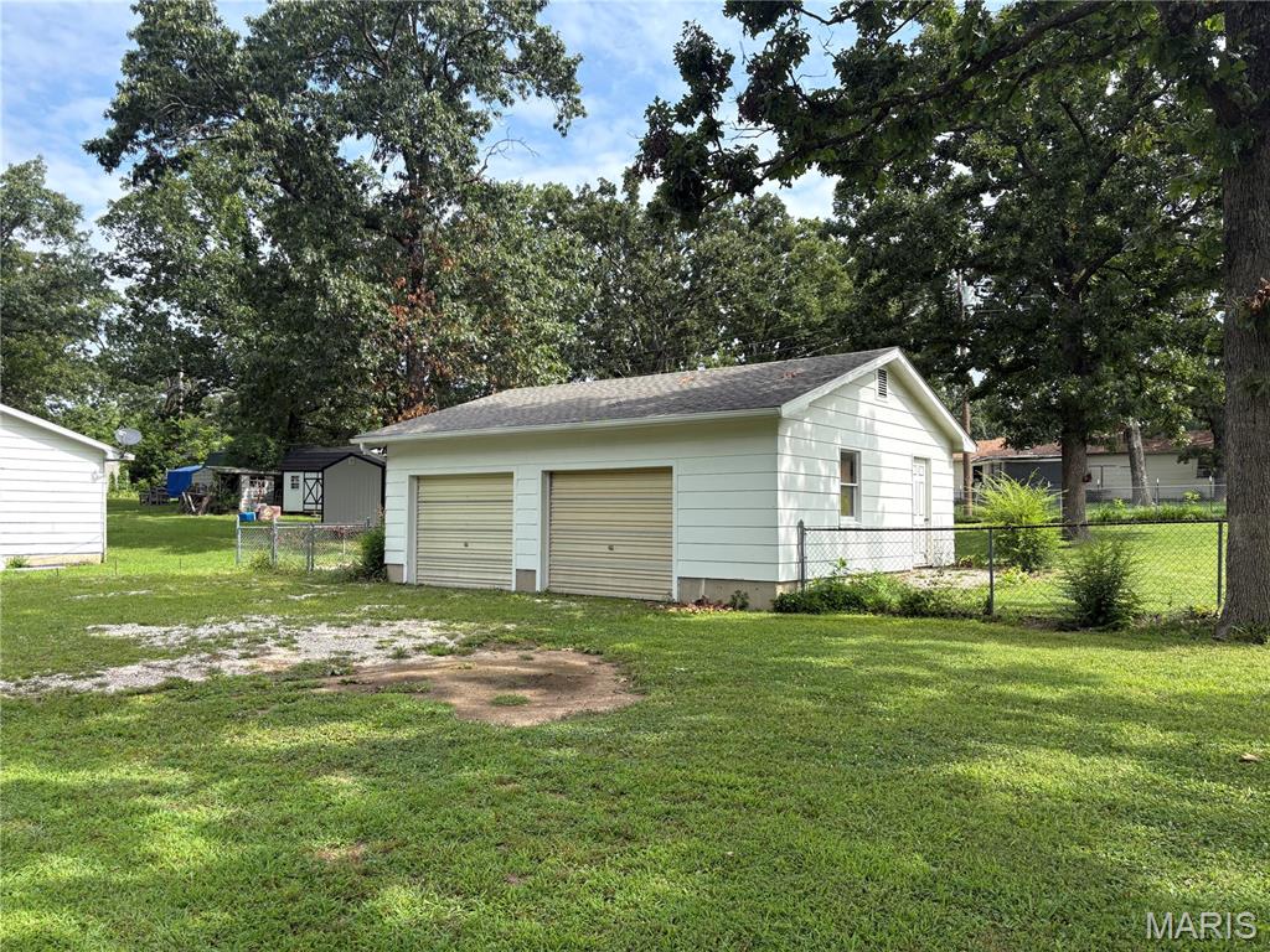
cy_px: 476
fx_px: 954
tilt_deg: +2.1
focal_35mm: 26
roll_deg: +0.1
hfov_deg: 67.3
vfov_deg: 53.1
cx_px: 635
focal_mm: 5.96
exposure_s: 1/1550
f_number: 1.6
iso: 50
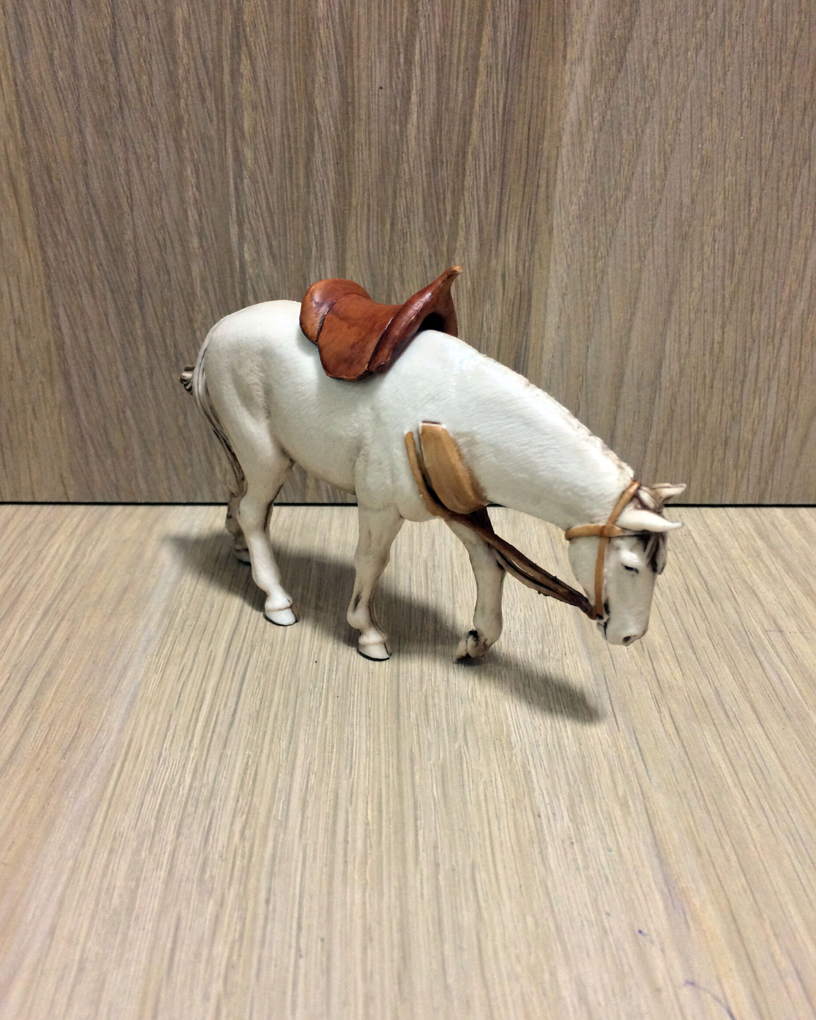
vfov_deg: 57.2
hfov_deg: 47.1
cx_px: 399
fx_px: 936
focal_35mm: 31
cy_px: 534
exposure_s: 1/33
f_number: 2.2
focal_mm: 4.15
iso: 200
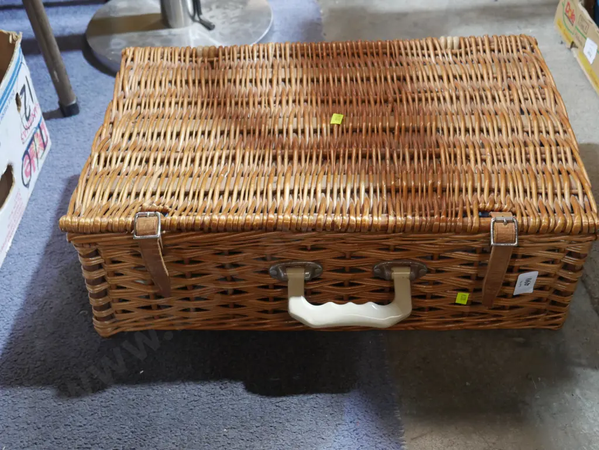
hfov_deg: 42.9
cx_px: 300
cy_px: 225
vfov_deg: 32.9
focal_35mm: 44
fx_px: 762
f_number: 4.7
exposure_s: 1/60
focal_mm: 22
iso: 2000
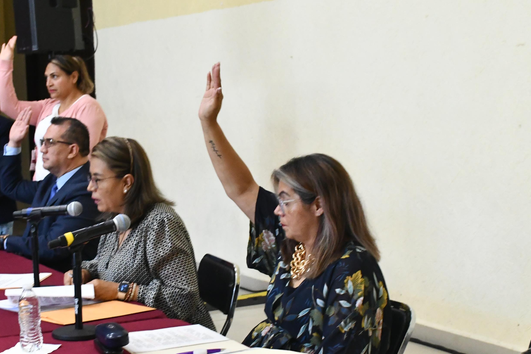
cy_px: 218
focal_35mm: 68
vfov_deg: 20.0
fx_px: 1003
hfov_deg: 29.6
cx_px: 218
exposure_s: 1/60
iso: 4000
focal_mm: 27
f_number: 7.1
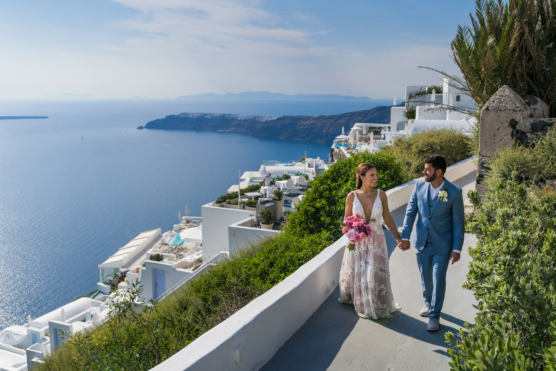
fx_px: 541
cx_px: 278
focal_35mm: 35
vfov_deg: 37.9
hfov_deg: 54.4
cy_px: 186
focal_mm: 35
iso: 400
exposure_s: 1/8000
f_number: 7.1
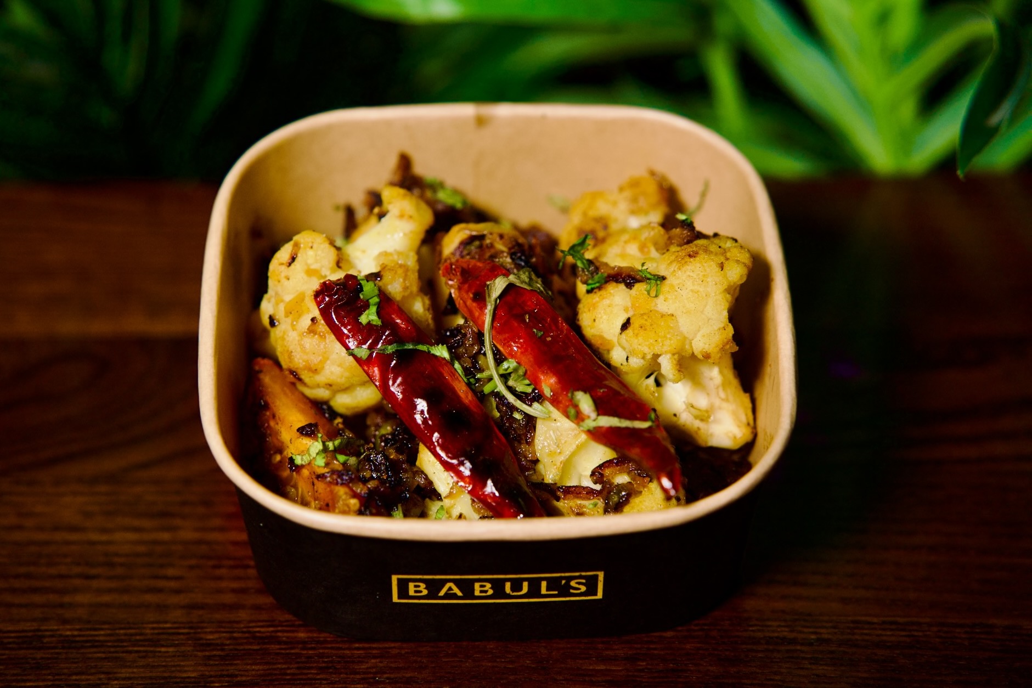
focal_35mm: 87
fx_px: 2494
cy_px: 344
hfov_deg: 23.4
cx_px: 516
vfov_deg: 15.7
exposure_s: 1/250
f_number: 4.5
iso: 2000
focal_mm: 87
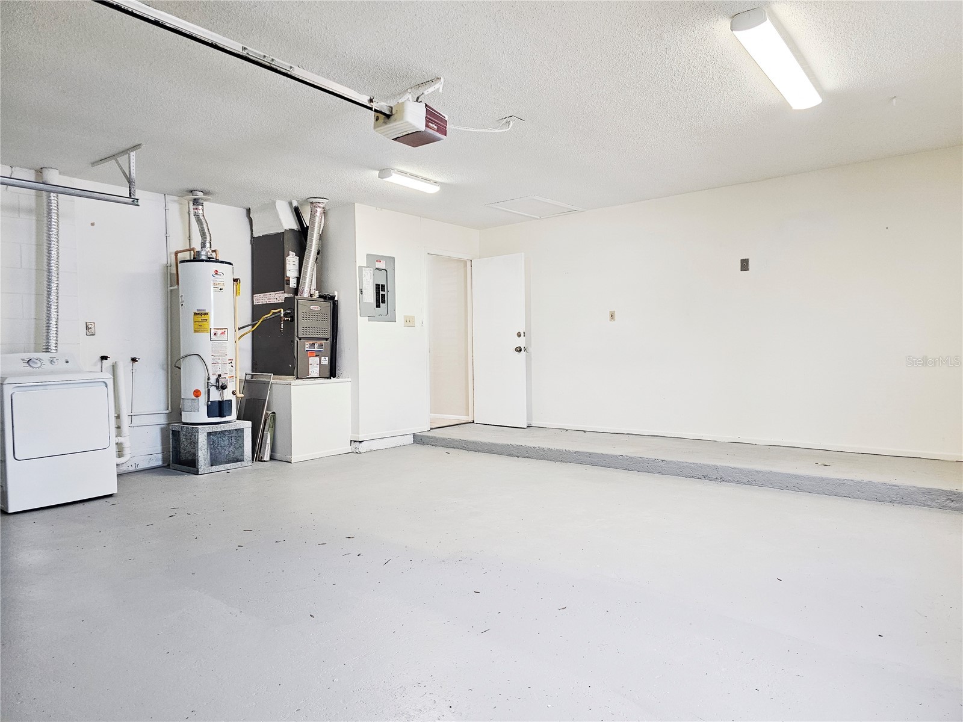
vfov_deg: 58.9
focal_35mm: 23
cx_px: 482
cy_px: 361
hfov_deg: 73.9
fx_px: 640
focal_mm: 6.3
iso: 250
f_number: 1.7
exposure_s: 1/120
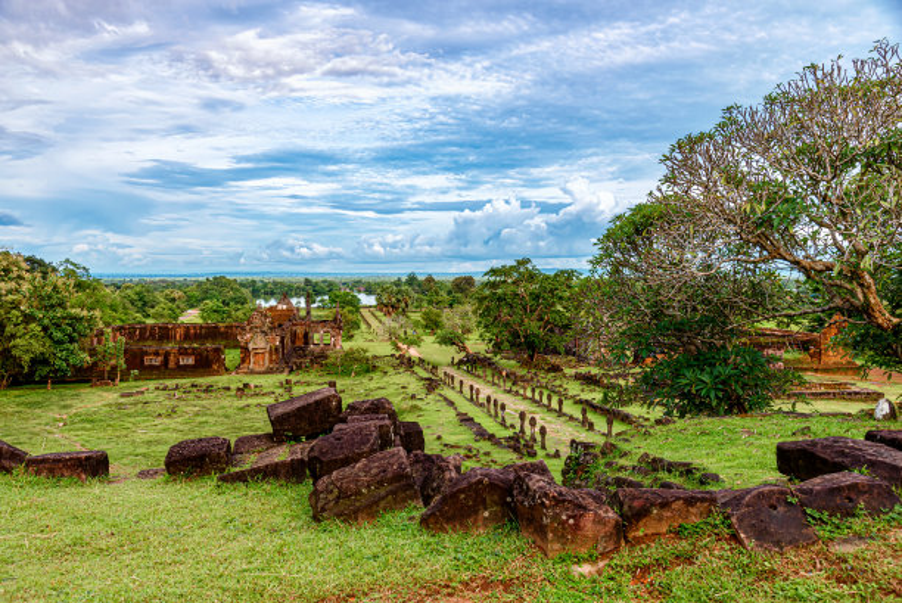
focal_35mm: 34
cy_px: 302
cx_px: 451
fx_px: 852
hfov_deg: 55.8
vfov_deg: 38.9
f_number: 9
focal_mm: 34
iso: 100
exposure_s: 1/125
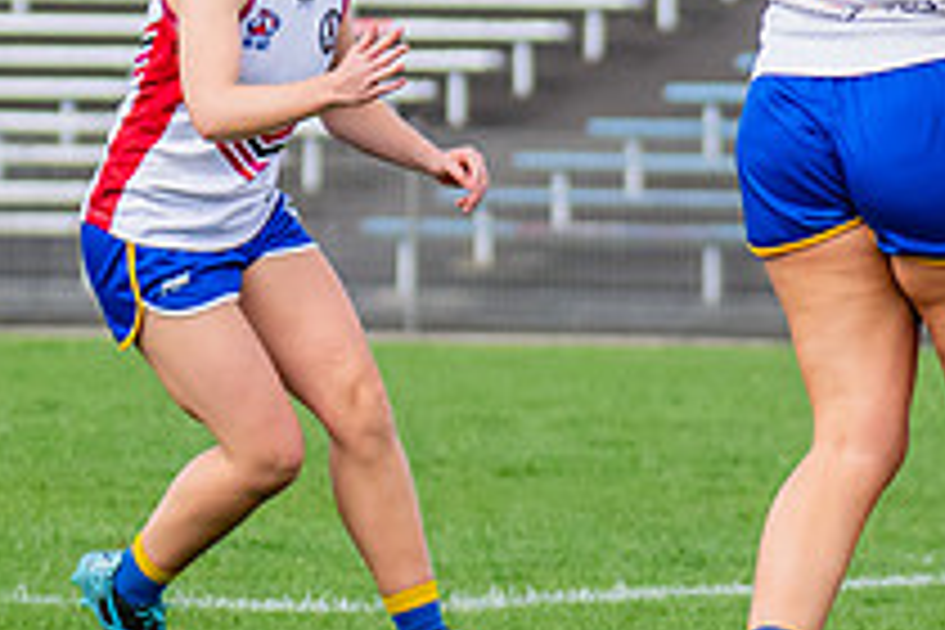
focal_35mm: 1090
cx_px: 1466
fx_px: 28610
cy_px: 316
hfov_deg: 1.9
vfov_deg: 1.3
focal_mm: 190
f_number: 5
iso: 800
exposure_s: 1/1600
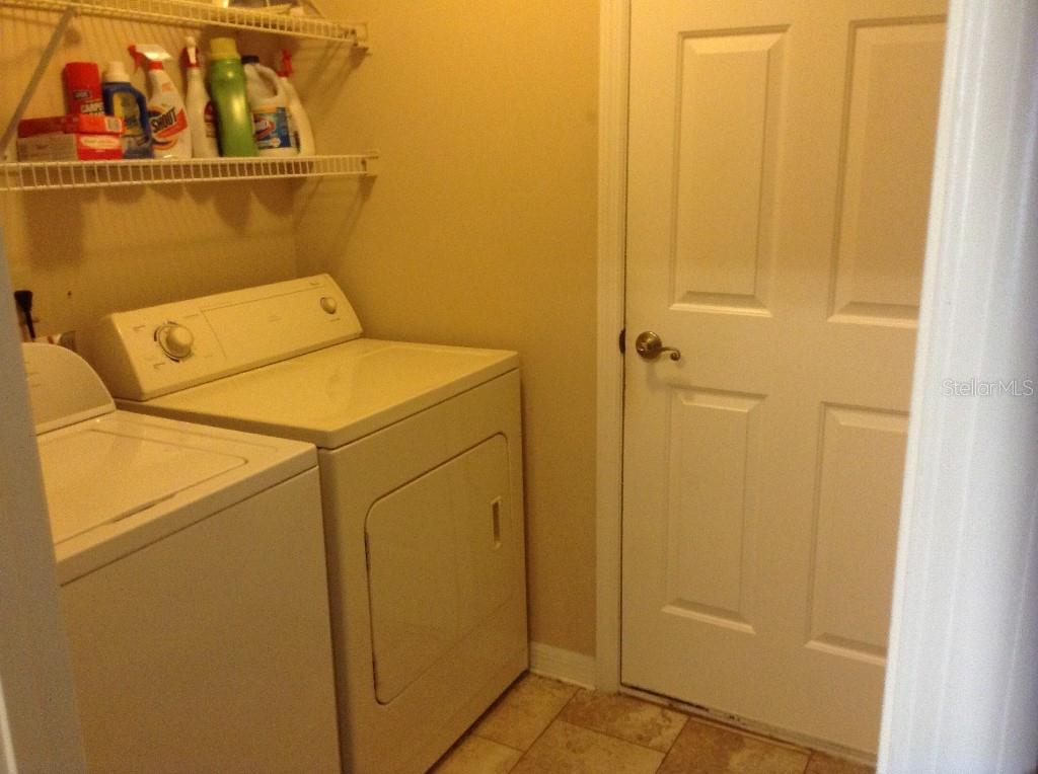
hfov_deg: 55.4
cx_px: 519
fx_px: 988
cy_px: 387
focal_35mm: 33
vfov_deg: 42.8
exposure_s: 1/24
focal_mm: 3.3
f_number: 2.4
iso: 160
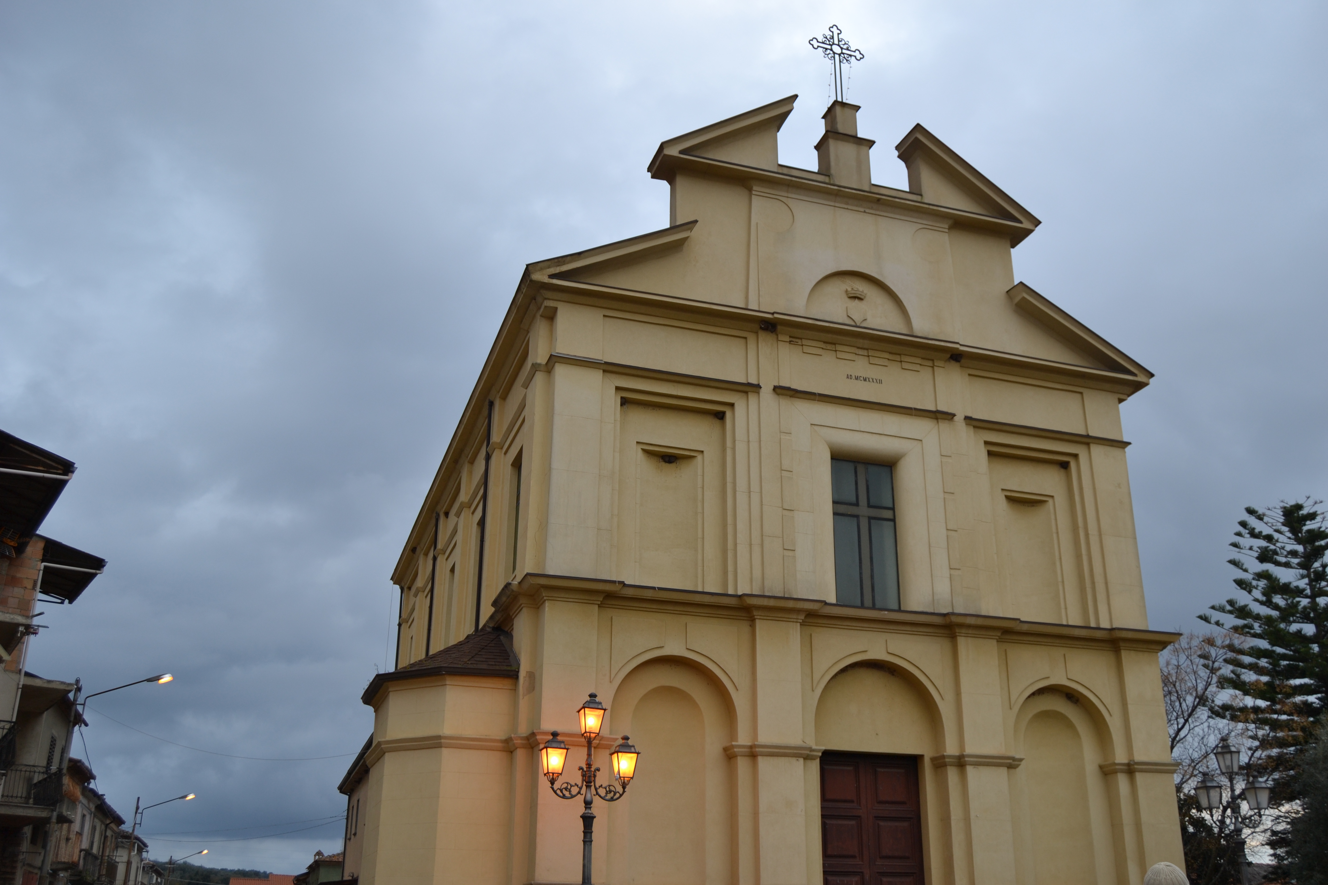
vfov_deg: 40.0
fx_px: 1217
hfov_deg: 57.2
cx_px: 664
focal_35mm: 33
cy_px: 442
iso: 160
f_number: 5.6
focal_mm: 22
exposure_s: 1/125
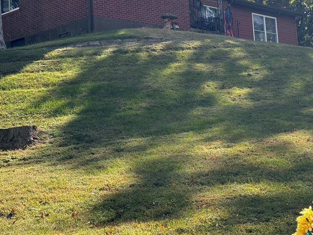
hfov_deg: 22.2
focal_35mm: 88
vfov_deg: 16.7
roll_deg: +2.8
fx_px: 796
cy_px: 55
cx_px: 150
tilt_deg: +10.1
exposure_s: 1/1818
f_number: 1.78
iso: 64
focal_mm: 6.76
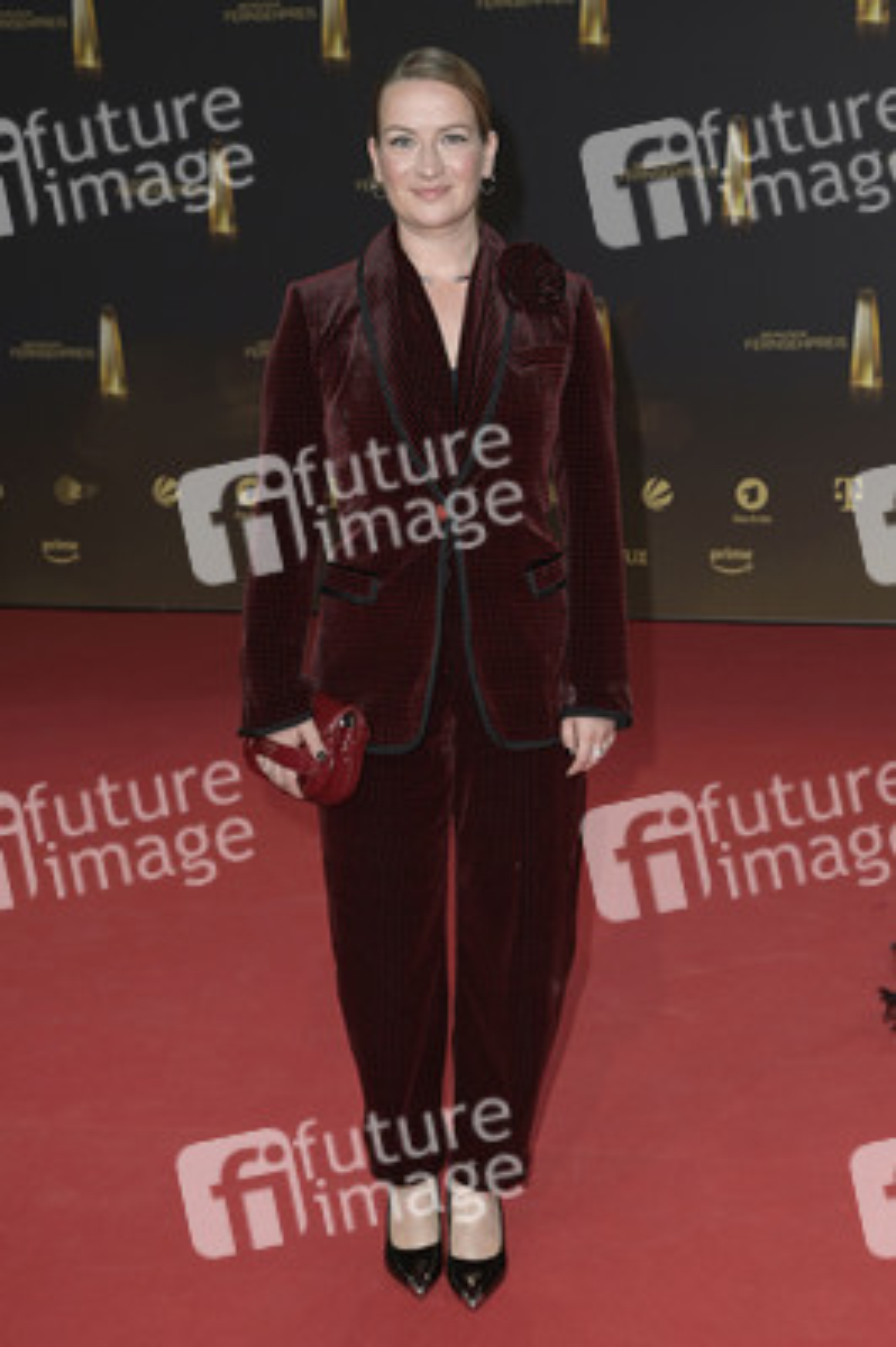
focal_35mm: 62
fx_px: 2319
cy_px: 674
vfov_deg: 32.4
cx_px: 448
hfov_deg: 21.9
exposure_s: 1/250
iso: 800
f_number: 6.3
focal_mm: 62
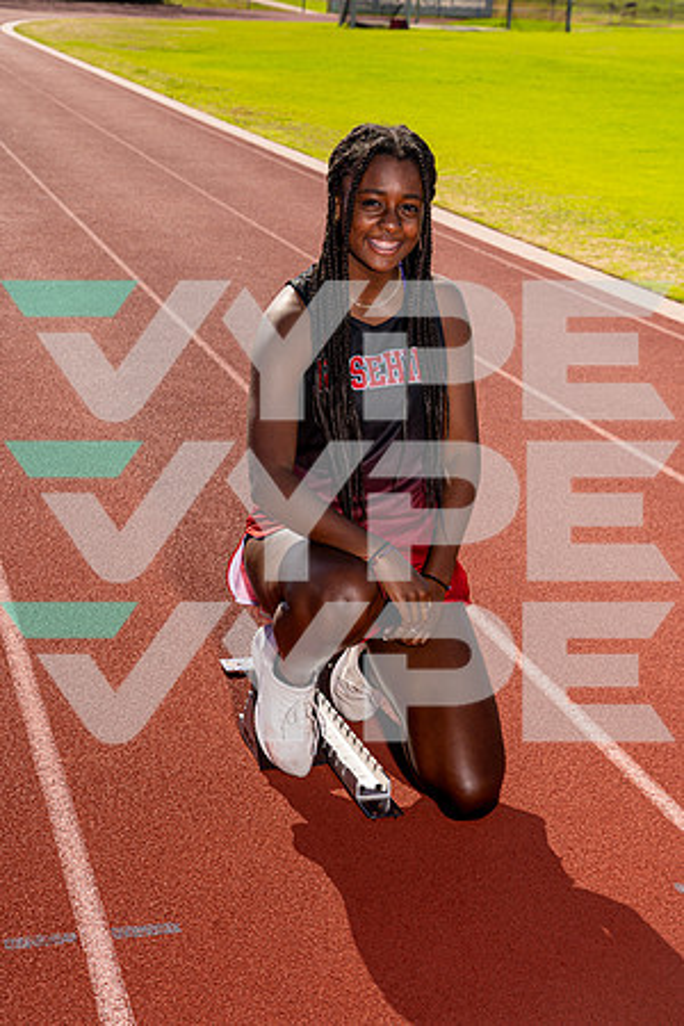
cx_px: 342
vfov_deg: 31.4
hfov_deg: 21.2
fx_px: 1824
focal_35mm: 64
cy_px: 513
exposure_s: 1/250
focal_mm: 64
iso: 100
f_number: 9
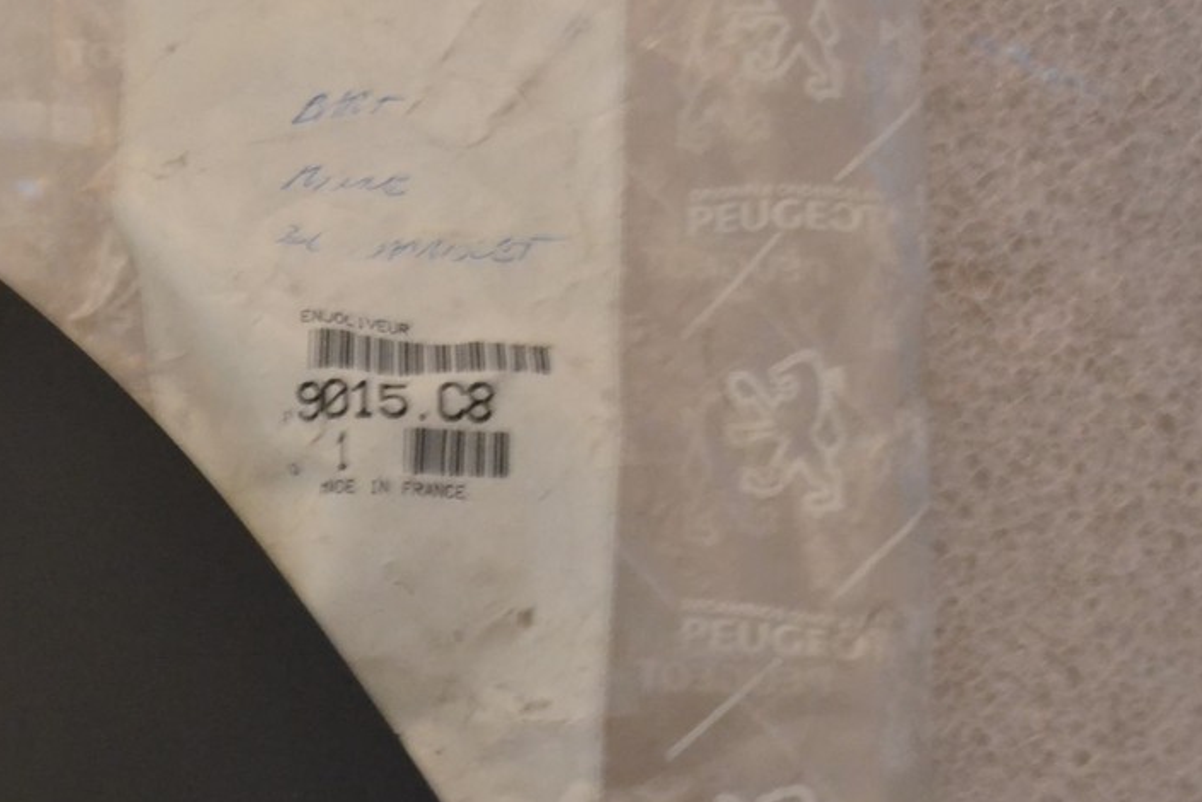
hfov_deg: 28.4
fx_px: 2305
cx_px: 188
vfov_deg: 19.5
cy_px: 686
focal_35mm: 69
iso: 3200
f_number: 4
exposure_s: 1/8
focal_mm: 24
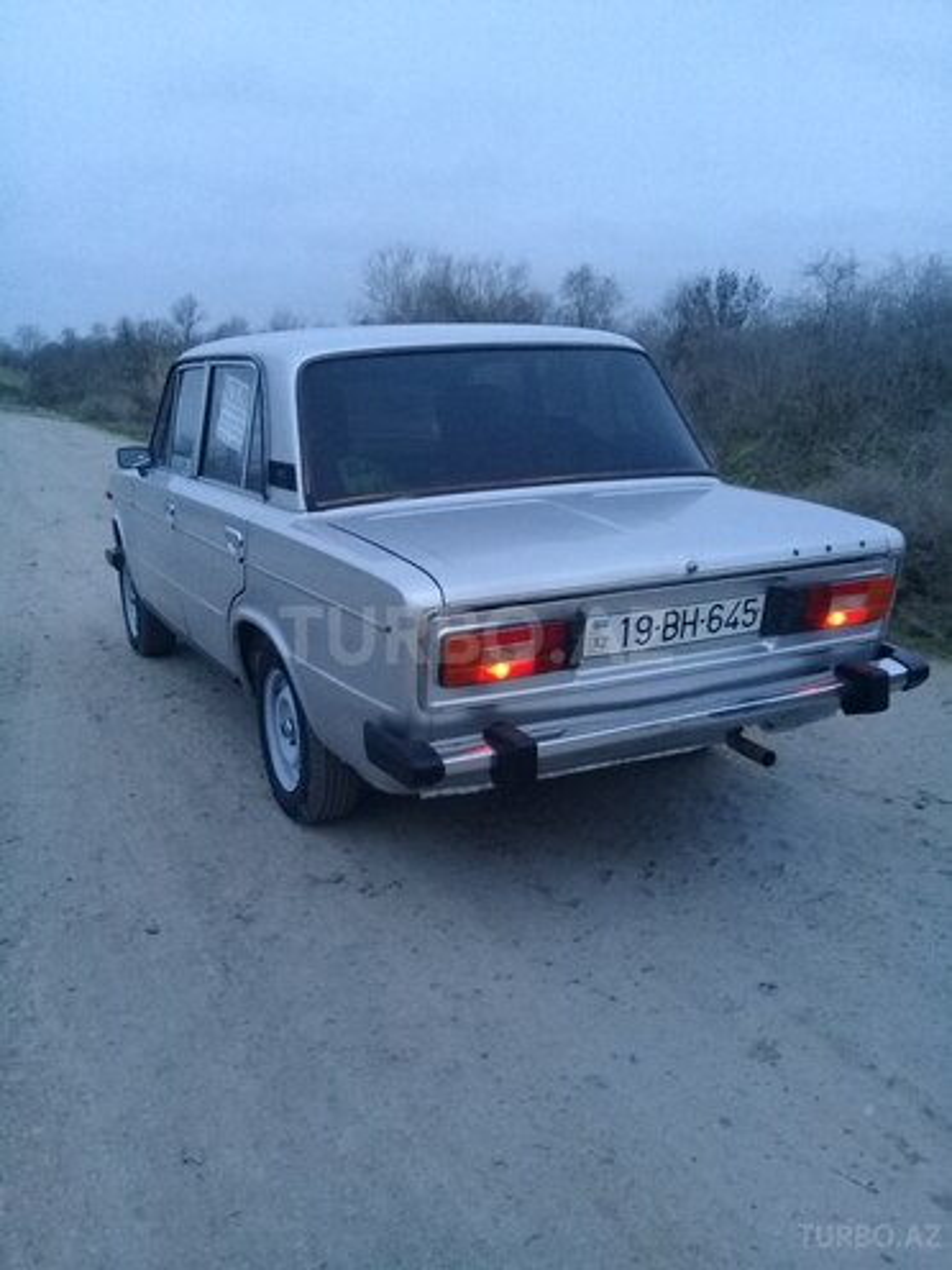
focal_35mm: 31
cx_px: 476
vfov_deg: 58.4
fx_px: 1137
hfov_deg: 45.4
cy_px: 635
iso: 160
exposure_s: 1/33
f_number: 2.2
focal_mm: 3.3
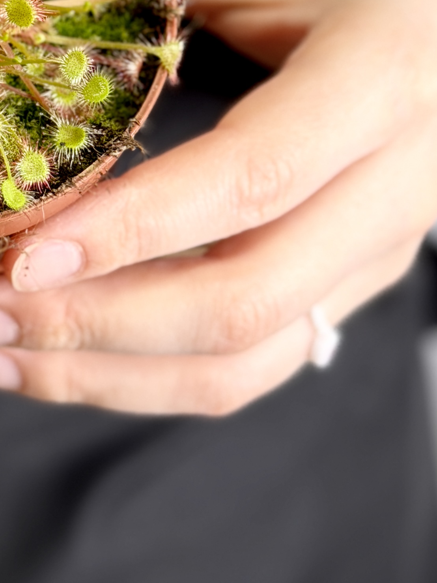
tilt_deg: -16.9
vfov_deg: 14.7
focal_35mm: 131
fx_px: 2205
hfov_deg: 11.1
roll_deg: -0.2
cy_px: -50
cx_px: -79
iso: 80
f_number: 1.78
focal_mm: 6.76
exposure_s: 1/121
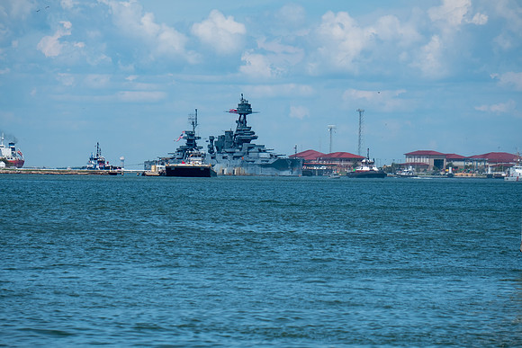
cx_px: 261
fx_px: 4474
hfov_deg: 6.7
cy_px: 174
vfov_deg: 4.5
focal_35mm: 308
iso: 200
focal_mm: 200
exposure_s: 1/1700
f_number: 5.6
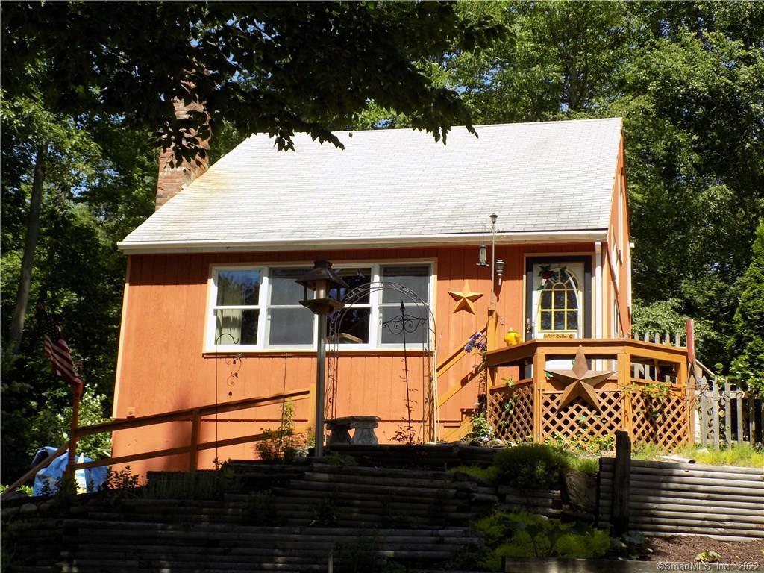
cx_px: 382
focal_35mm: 52
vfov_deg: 28.0
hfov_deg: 36.8
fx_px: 1148
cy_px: 286
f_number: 3.9
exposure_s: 1/320
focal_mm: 9.3
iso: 80
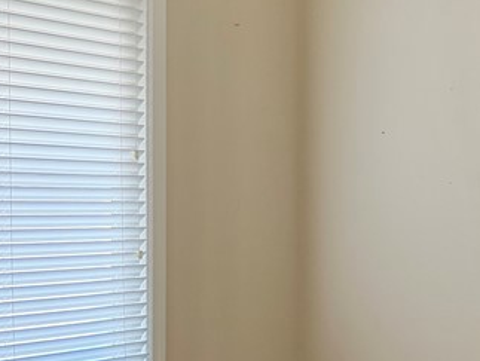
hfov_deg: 22.9
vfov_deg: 19.4
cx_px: 618
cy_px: 223
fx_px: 1055
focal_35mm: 76
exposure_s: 1/120
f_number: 1.78
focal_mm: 6.76
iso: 160
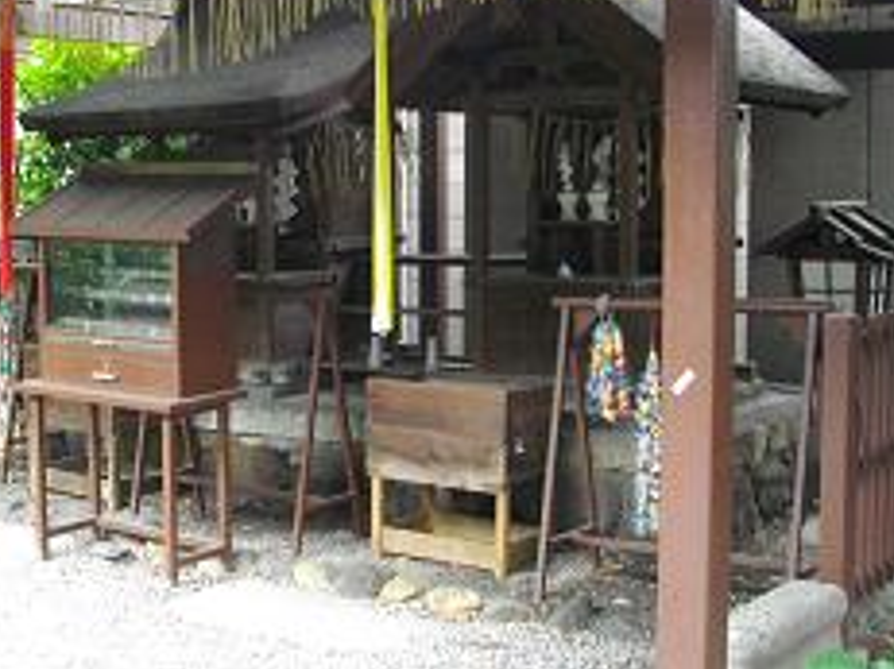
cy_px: 259
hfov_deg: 35.5
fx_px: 1394
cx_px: 381
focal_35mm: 54
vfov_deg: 26.9
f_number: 2.9
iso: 400
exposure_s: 1/25
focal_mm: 5.7
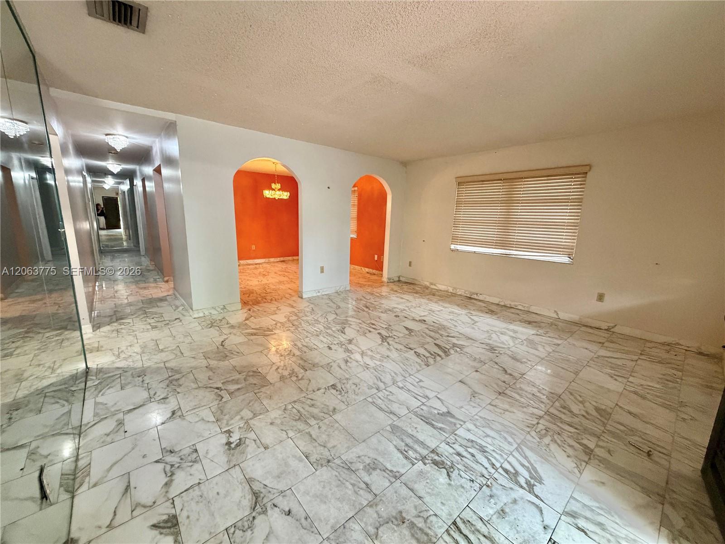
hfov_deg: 102.1
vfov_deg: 85.7
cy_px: 272
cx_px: 362
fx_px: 293
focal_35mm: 14
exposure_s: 1/60
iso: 500
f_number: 2.2
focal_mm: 2.22
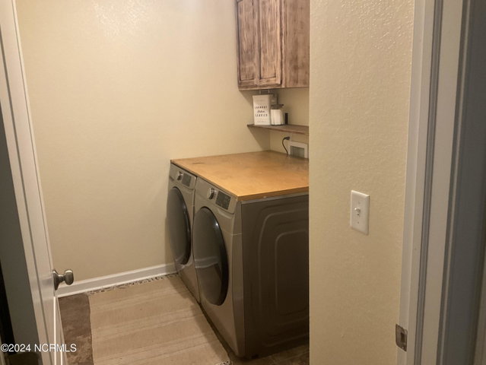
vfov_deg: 48.3
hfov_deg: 61.6
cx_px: 243
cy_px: 182
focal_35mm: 29
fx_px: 407
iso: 160
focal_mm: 3
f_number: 1.8
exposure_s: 1/60
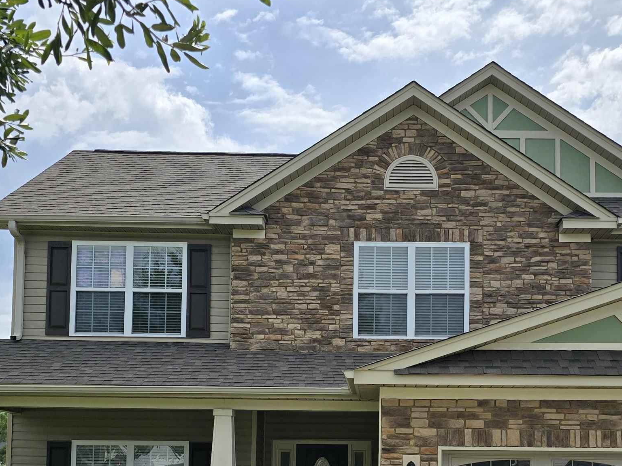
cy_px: 415
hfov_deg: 41.0
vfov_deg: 30.2
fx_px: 827
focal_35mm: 46
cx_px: 380
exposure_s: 1/1167
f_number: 1.7
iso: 12
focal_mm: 6.3
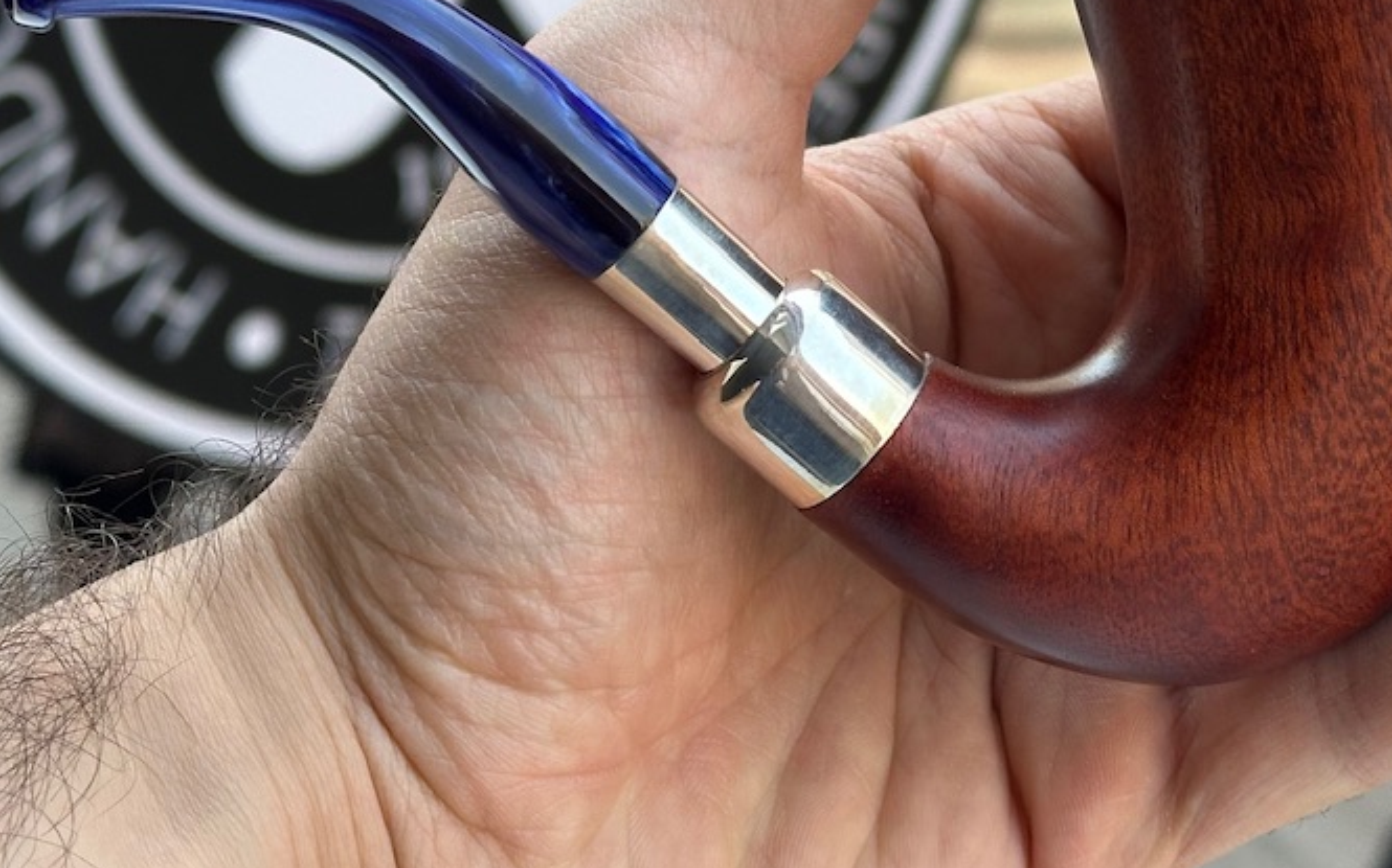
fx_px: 3716
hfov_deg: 21.2
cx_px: 835
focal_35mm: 98
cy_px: 77
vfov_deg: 13.2
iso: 64
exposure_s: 1/321
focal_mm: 6.86
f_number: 1.78
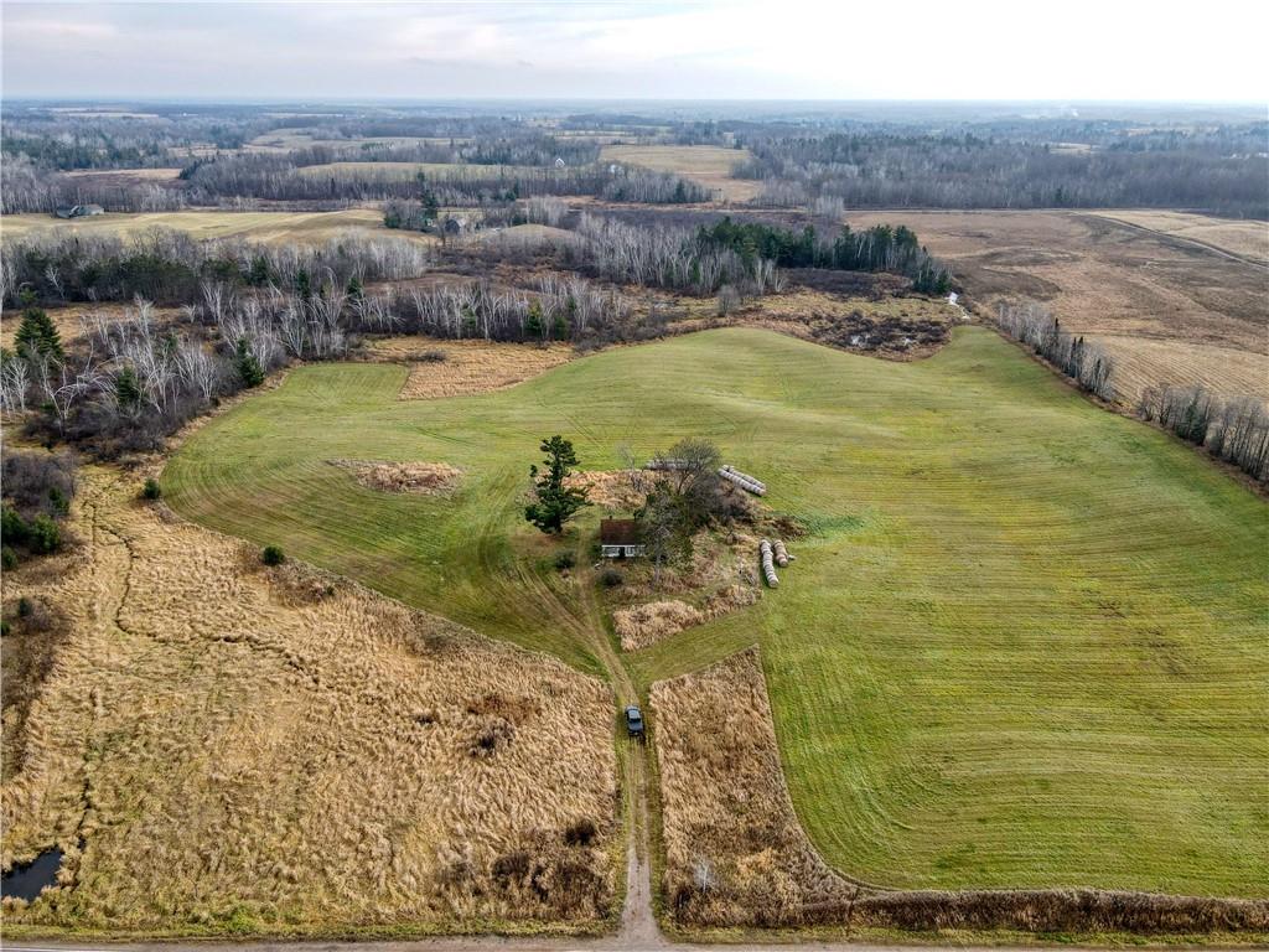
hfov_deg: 71.6
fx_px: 880
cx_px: 634
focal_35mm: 24
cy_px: 476
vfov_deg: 56.8
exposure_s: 1/200
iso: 100
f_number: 2.8
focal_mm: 4.5
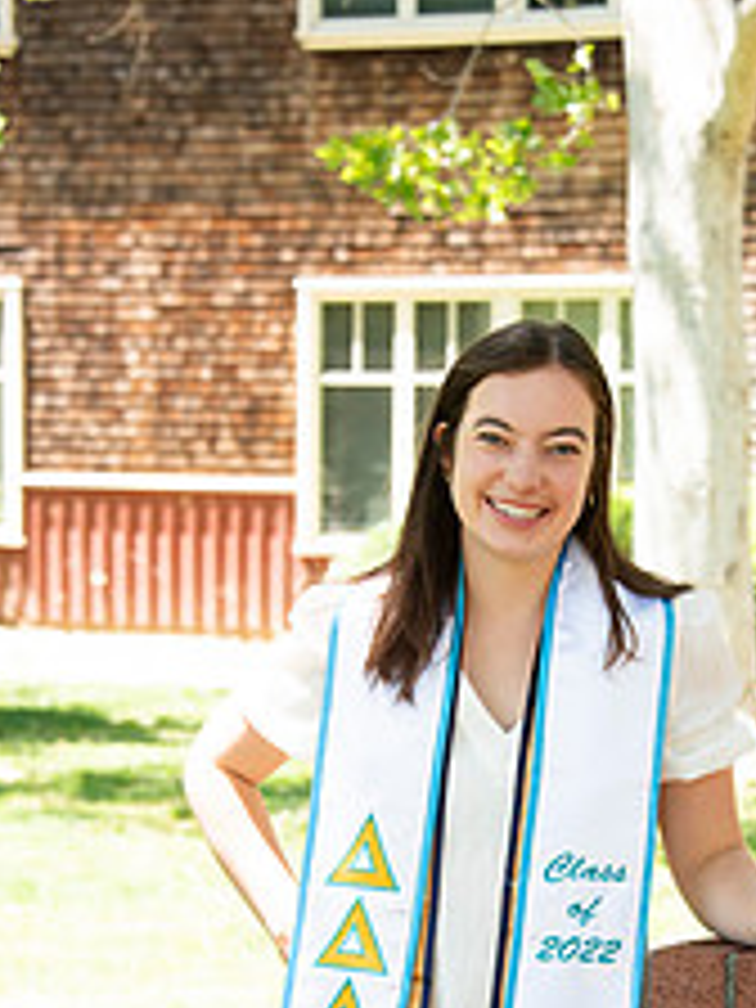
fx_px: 3931
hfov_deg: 11.0
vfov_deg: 14.5
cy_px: 855
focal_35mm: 135
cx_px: 518
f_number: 5.6
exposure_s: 1/320
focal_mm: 70
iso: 640
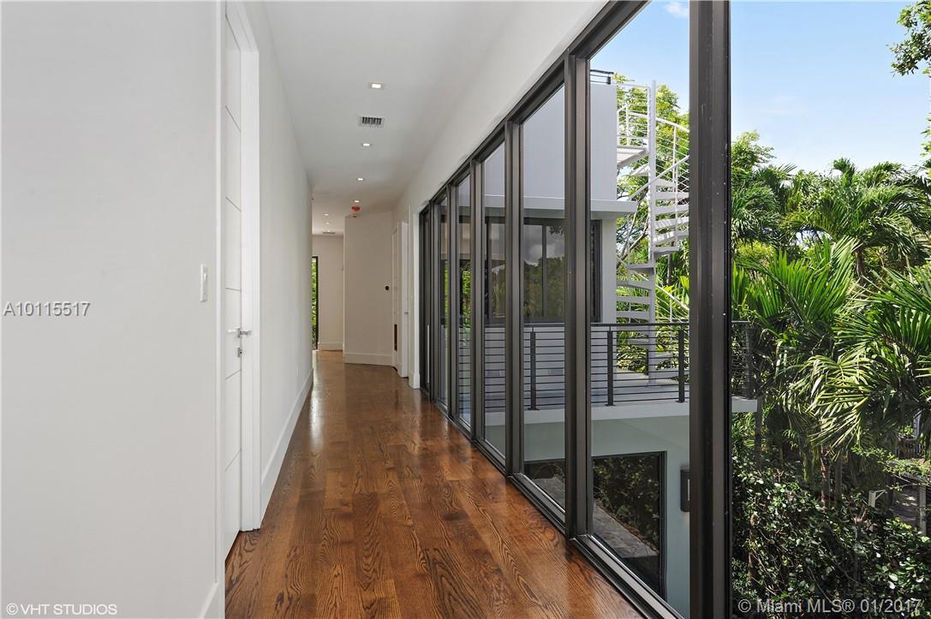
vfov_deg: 59.4
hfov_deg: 81.2
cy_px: 310
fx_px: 543
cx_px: 466
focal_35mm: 21
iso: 200
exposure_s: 1/25
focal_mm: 21
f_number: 8
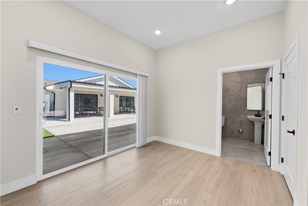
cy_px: 103
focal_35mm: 14
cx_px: 154
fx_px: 120
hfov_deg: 104.2
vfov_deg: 81.2
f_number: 10
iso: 125
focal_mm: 14
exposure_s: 1/6
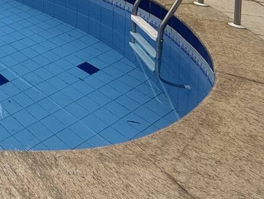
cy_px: -112
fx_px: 351
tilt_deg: -1.7
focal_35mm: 46
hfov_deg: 27.8
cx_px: -132
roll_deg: +0.6
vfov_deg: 23.8
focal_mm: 2.22
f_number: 2.2
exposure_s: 1/1285
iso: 50
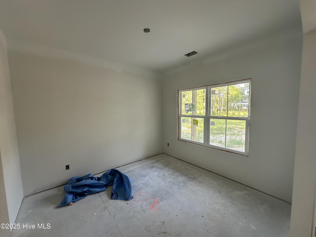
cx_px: 158
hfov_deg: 102.1
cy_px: 118
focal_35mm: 14
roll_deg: +0.9
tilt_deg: -4.2
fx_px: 128
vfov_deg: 85.7
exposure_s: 1/99
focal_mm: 2.22
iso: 100
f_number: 2.2
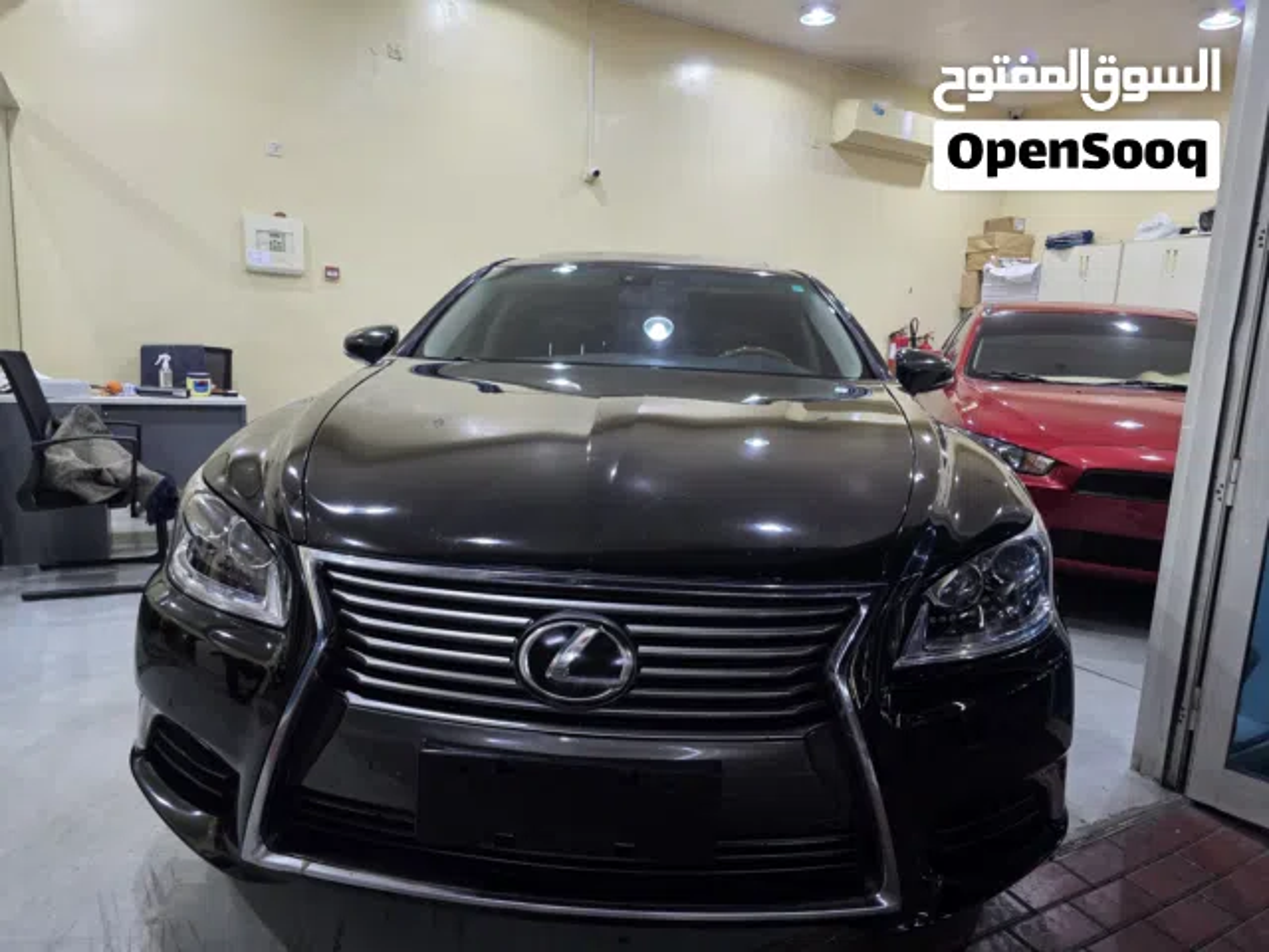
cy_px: 476
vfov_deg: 58.9
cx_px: 634
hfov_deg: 73.9
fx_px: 843
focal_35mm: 23
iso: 200
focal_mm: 6.3
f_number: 1.7
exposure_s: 1/100
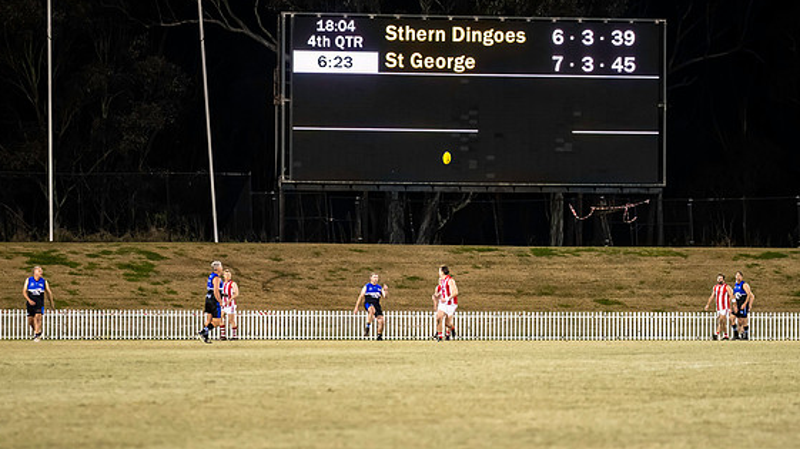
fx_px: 4538
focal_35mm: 214
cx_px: 428
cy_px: 246
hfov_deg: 10.1
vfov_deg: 5.7
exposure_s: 1/1250
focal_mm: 170
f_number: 2.8
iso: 3600
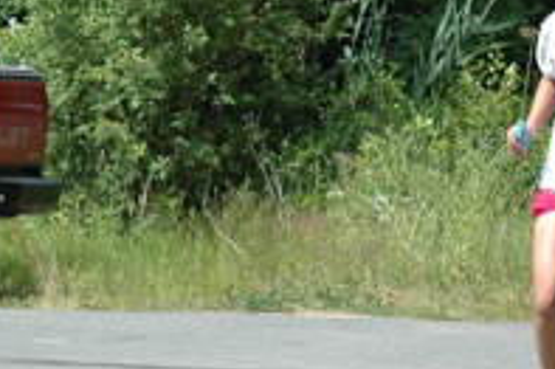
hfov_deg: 6.0
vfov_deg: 4.0
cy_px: 117
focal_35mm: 341
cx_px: 507
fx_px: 5253
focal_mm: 70
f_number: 8
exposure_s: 1/250
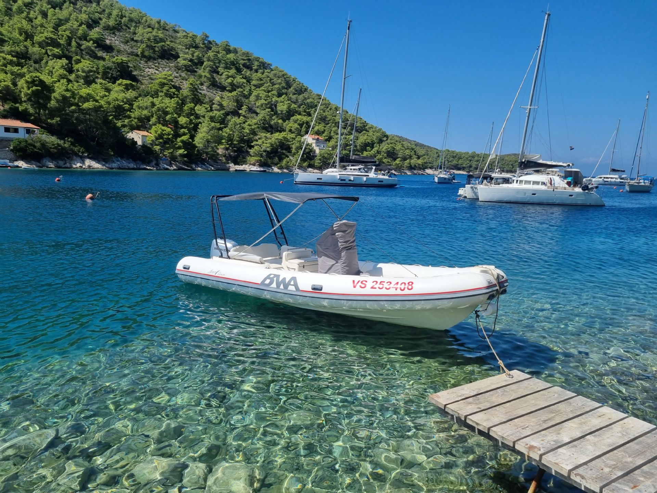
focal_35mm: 26
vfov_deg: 53.1
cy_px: 246
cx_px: 328
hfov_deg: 67.3
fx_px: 493
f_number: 1.8
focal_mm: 5.4
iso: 50
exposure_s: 1/3720
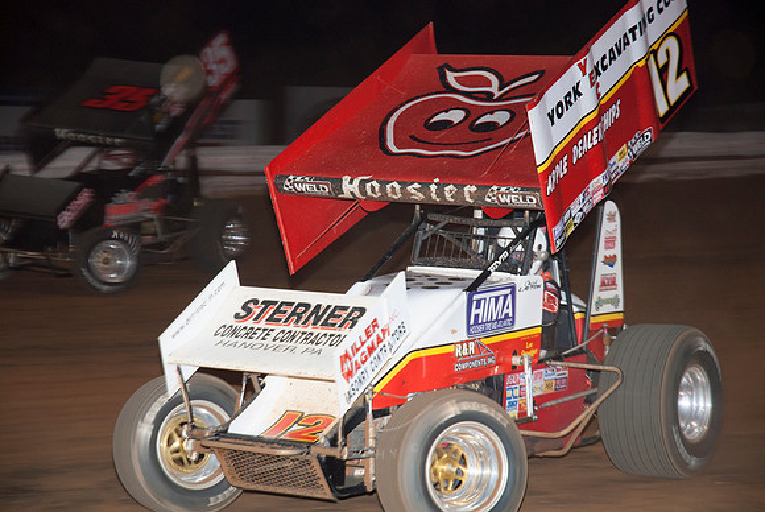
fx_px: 2233
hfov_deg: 19.4
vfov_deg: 13.1
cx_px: 382
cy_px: 256
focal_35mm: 105
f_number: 4.5
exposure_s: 1/160
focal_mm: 70
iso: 200
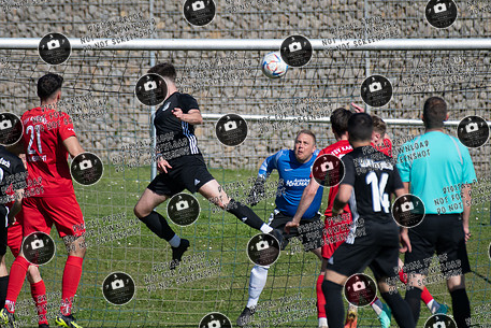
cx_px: 230
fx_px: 12346
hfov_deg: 2.3
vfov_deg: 1.5
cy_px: 148
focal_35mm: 905
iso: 220
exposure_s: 1/1600
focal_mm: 500
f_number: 5.6
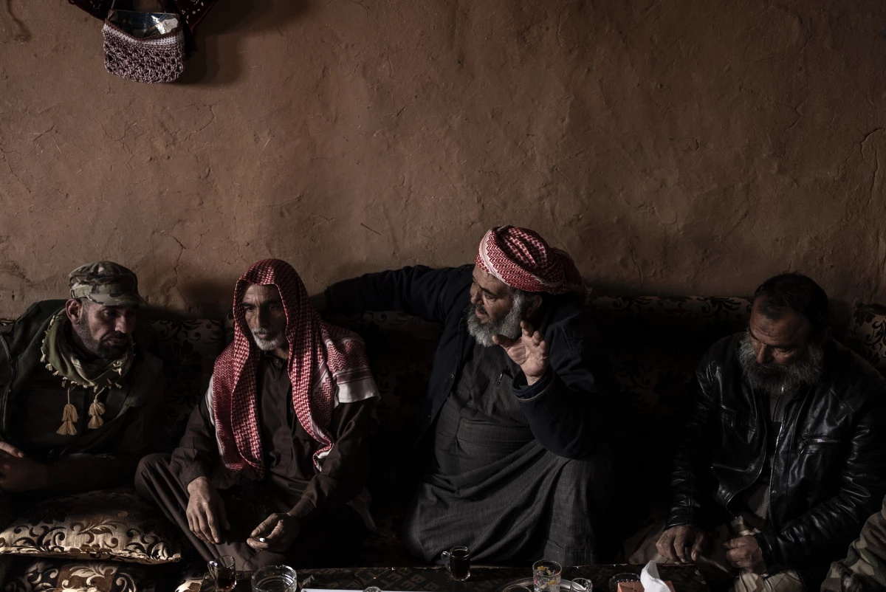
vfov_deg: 37.9
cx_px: 443
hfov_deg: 54.4
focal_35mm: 35
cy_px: 296
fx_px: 862
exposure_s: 1/400
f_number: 1.8
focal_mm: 35
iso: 400
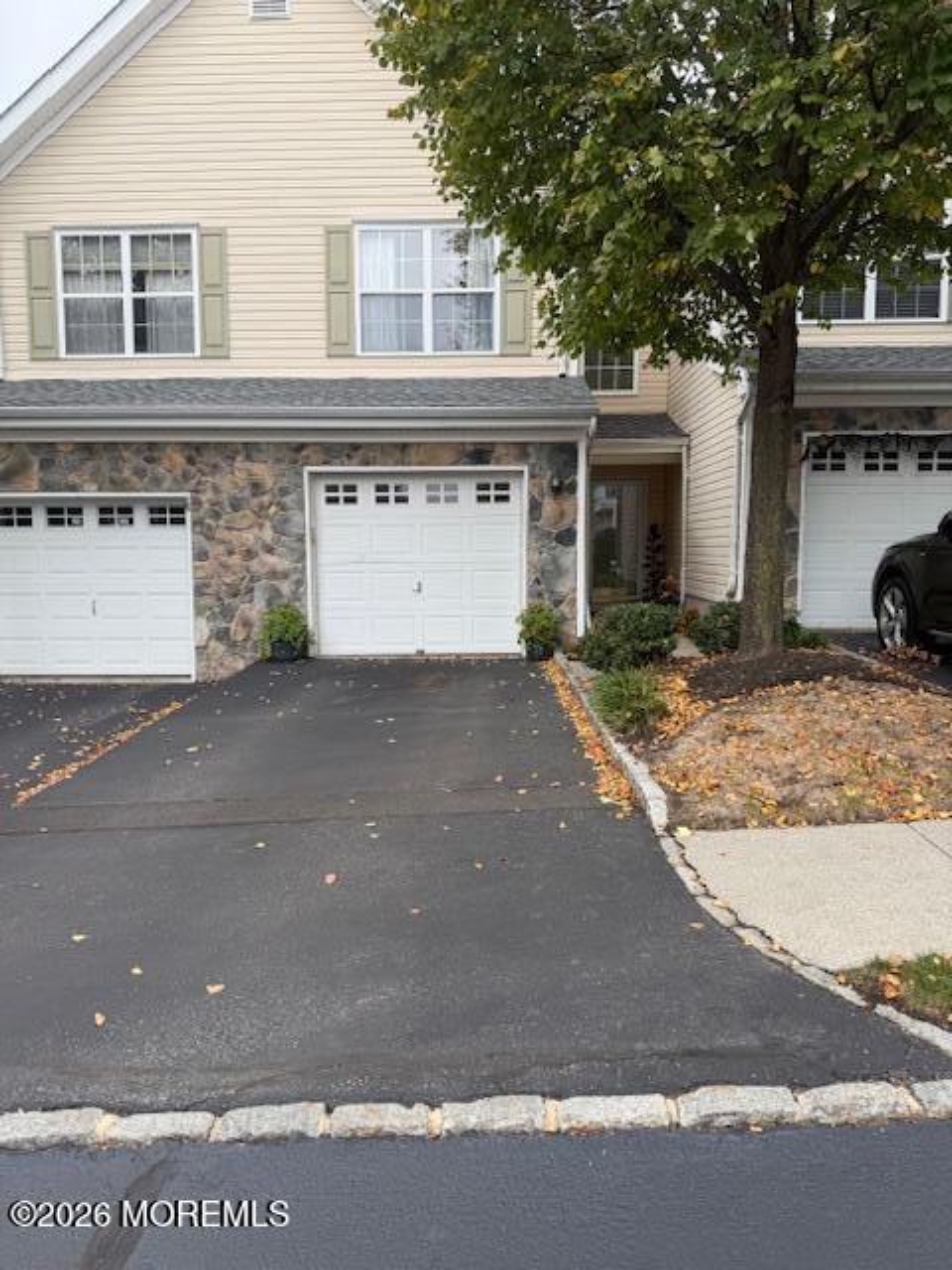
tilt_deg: -4.8
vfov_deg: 71.6
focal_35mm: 24
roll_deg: -0.6
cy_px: 635
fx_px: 880
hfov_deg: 56.8
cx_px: 476
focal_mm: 6.76
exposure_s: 1/909
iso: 80
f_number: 1.78
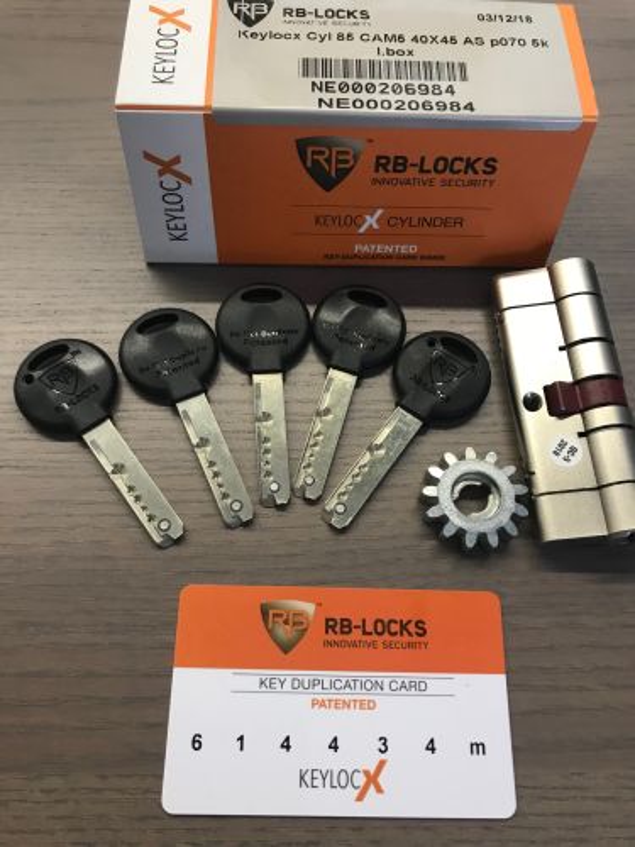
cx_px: 318
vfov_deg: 63.4
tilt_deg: -66.5
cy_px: 424
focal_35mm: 28
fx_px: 685
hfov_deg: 49.7
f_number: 1.8
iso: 40
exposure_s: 1/33
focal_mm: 3.99
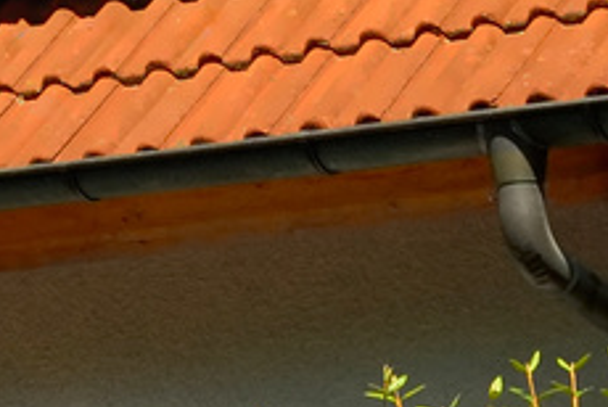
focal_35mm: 418
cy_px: -246
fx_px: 7068
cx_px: -464
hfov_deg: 4.9
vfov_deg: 3.3
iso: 200
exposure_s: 1/320
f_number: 8
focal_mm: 38
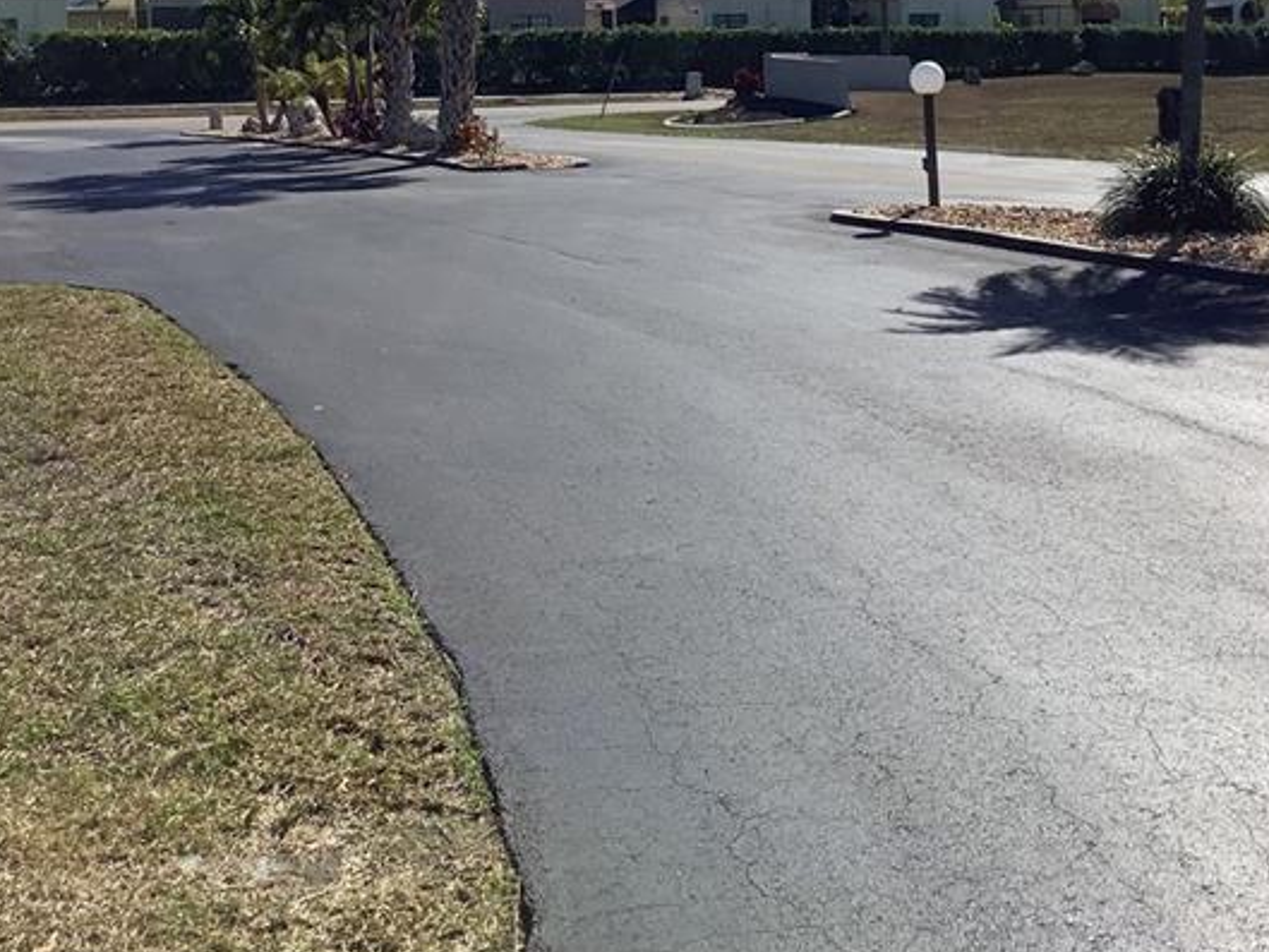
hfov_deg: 42.0
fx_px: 1650
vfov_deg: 31.0
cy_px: 137
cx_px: 679
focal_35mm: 45
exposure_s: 1/2146
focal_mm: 3.3
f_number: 2.4
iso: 25
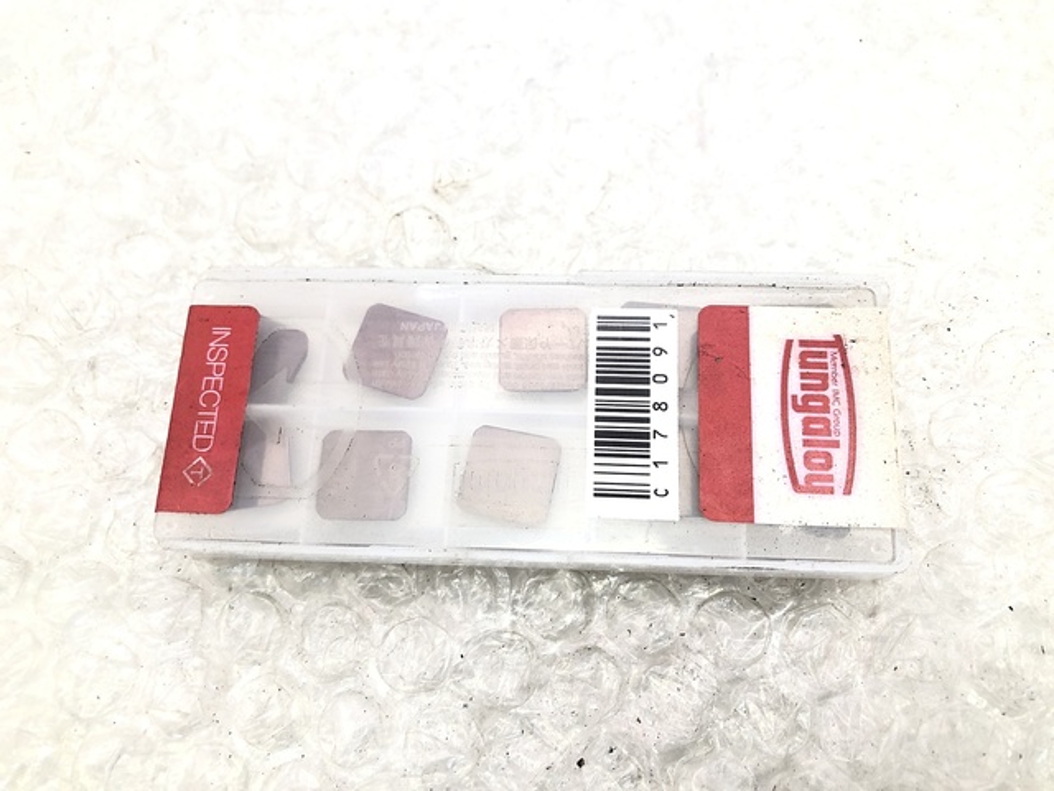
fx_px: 853
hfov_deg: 63.4
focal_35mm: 28
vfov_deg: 49.7
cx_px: 527
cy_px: 396
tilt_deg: -74.6
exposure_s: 1/30
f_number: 1.8
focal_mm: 3.99
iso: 32
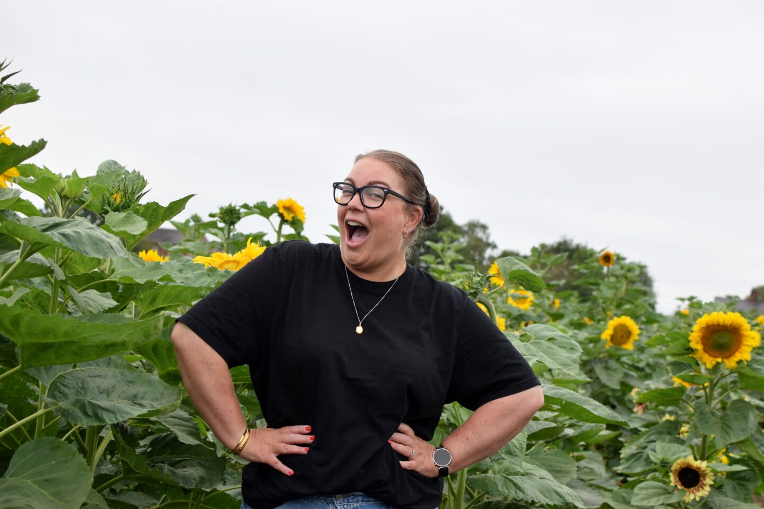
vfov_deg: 25.8
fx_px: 1114
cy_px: 254
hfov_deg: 37.9
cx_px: 382
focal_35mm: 52
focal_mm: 35
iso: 400
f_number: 4.5
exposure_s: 1/1000
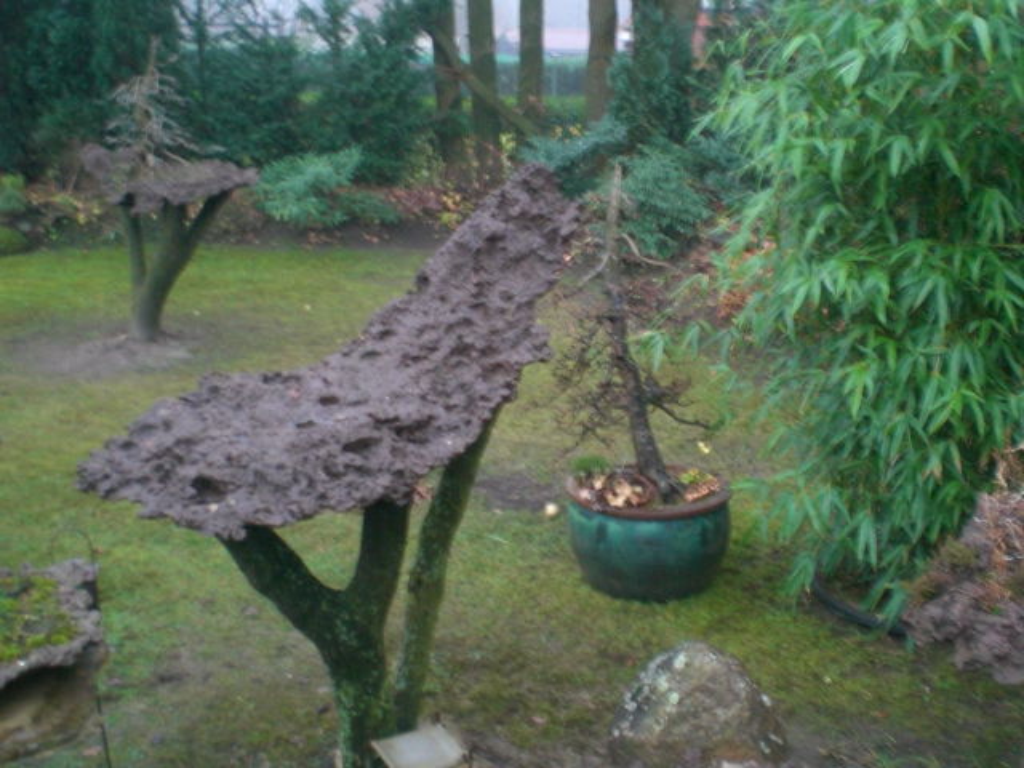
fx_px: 1124
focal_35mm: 38
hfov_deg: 49.0
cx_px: 512
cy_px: 384
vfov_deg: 37.7
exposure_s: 1/8
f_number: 3.1
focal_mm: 6.3
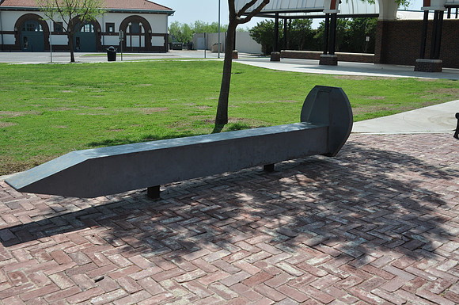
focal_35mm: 36
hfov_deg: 53.2
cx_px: 230
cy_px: 152
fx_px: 458
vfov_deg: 36.8
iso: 200
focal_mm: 24
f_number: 5.6
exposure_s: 1/125
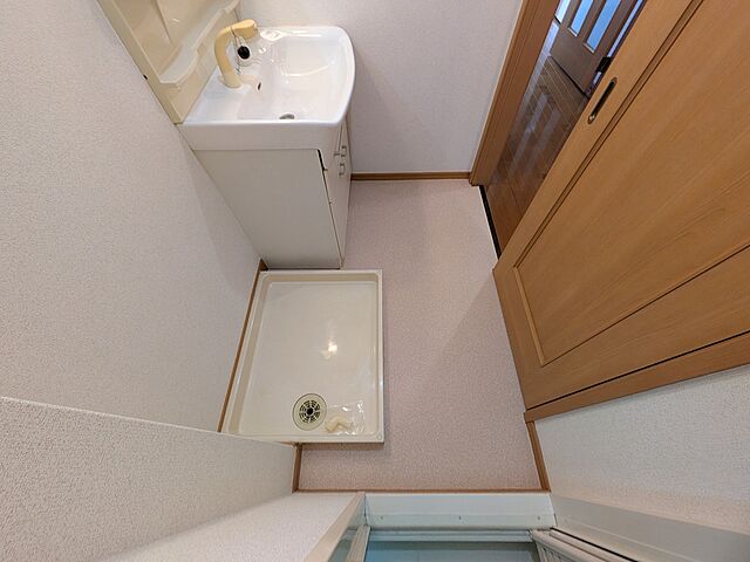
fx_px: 303
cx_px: 375
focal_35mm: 14
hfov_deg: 102.1
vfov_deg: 85.7
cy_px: 281
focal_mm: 1.83
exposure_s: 1/24
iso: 139
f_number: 2.2
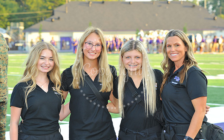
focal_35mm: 115
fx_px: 702
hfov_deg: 18.1
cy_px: 72
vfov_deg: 11.4
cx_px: 112
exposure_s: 1/60
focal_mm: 112
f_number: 6.3
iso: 250
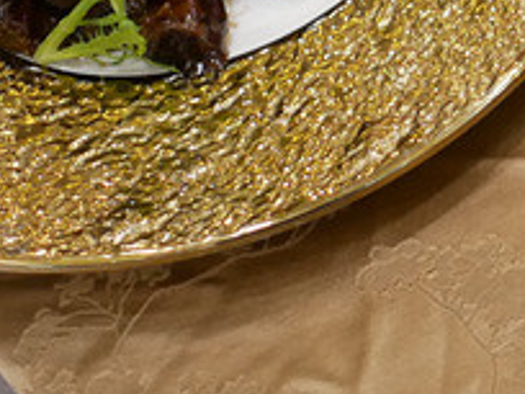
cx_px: 970
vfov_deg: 9.6
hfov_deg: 12.2
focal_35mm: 147
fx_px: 2229
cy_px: -286
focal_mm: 15
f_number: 1.7
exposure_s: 1/60
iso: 640
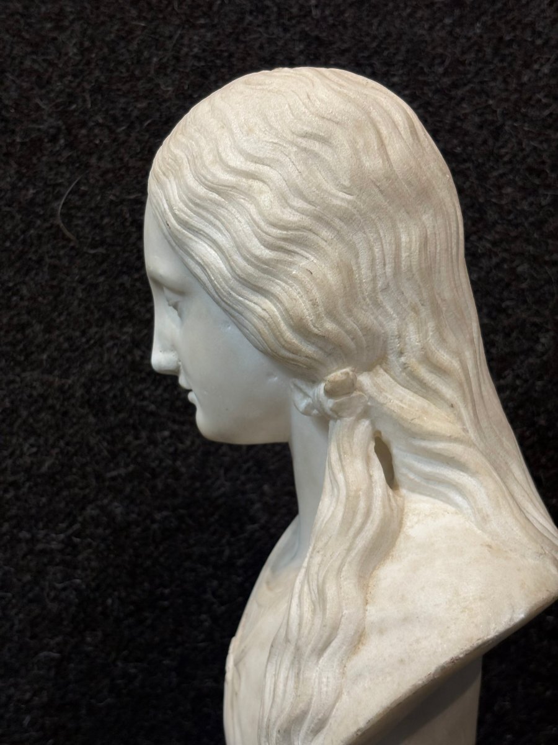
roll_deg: +0.5
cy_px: 372
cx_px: 279
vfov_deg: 36.8
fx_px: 1118
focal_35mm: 52
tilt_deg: -6.9
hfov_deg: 28.0
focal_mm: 5.96
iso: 100
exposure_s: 1/50
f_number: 1.6
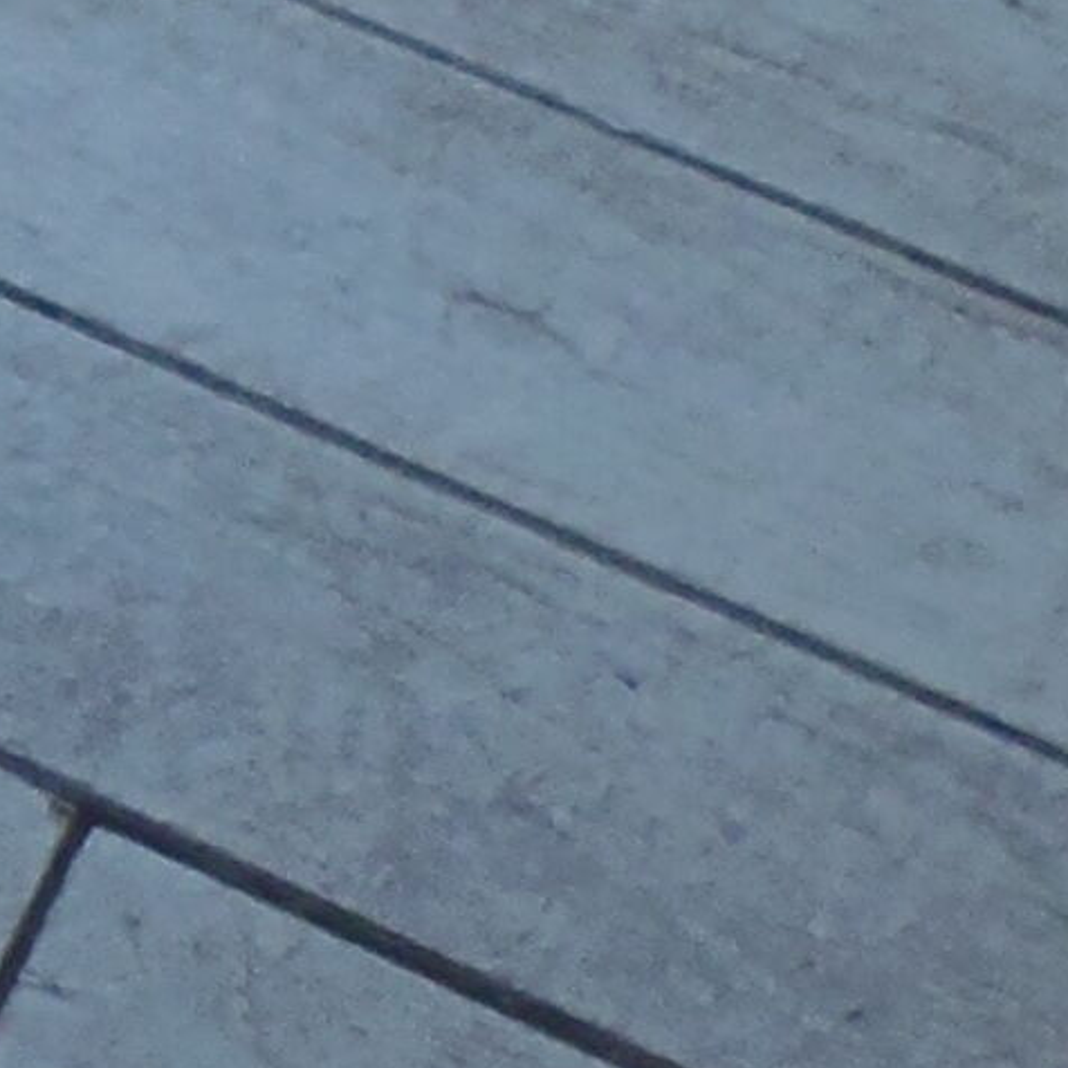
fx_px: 6667
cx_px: -1203
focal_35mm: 191
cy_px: -1831
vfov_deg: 8.1
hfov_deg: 8.6
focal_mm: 4.3
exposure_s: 1/30
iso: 100
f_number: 2.9
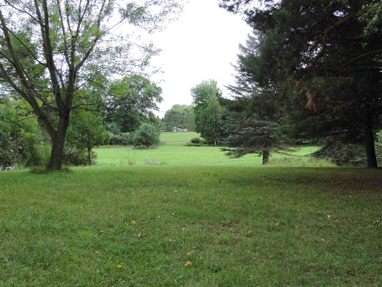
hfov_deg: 43.9
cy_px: 144
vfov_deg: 33.6
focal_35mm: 43
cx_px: 191
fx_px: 475
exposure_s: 1/100
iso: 80
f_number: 3.4
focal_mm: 7.6
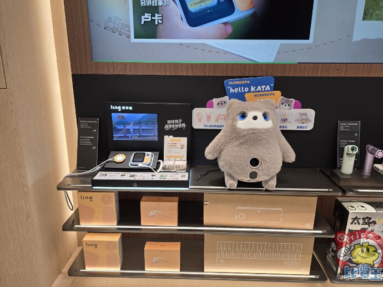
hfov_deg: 71.6
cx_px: 195
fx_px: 266
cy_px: 138
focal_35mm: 24
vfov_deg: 56.8
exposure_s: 1/100
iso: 64
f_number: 1.7
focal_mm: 6.3
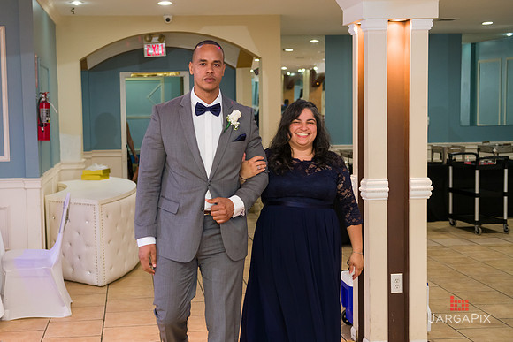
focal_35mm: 53
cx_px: 201
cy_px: 171
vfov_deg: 25.3
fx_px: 762
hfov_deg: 37.0
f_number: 3.2
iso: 800
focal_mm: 44
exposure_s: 1/125
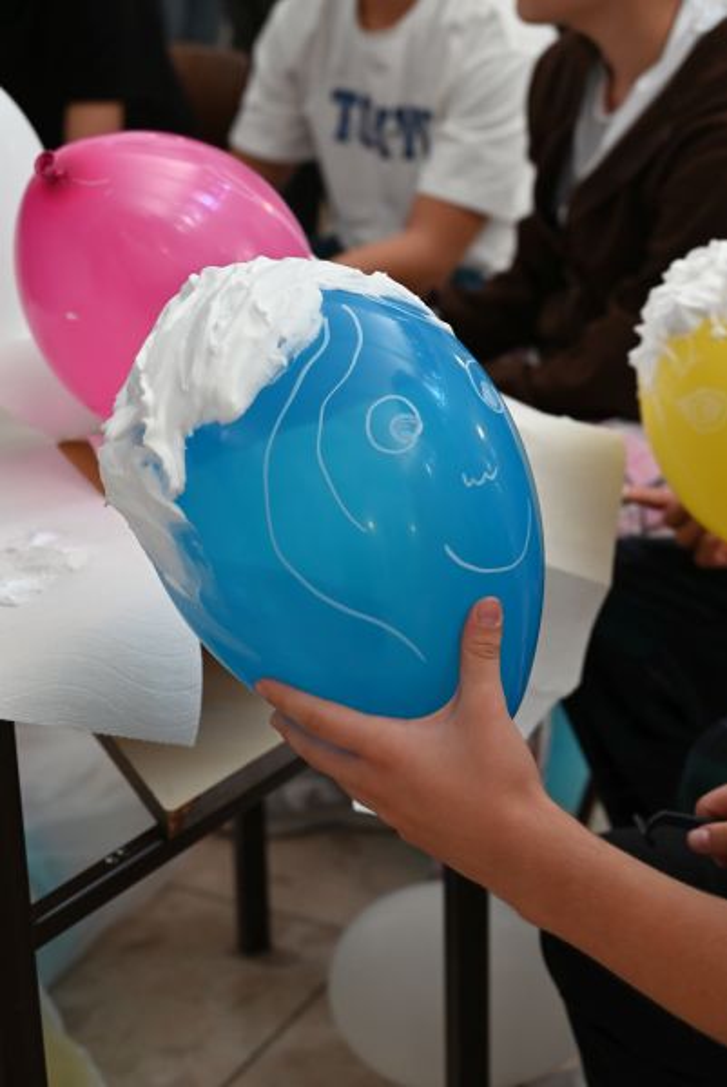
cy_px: 544
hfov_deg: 20.6
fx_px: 1996
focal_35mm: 66
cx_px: 364
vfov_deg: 30.5
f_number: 6
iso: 1600
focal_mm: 66
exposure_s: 1/60
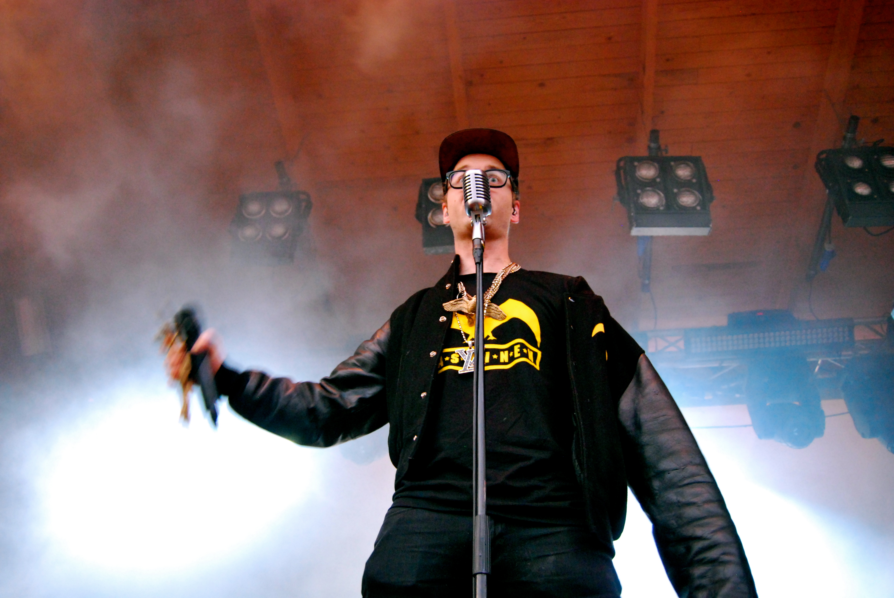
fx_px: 746
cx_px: 447
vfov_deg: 43.7
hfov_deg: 61.9
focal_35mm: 30
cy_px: 299
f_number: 3.8
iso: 1600
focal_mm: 20
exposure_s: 1/50
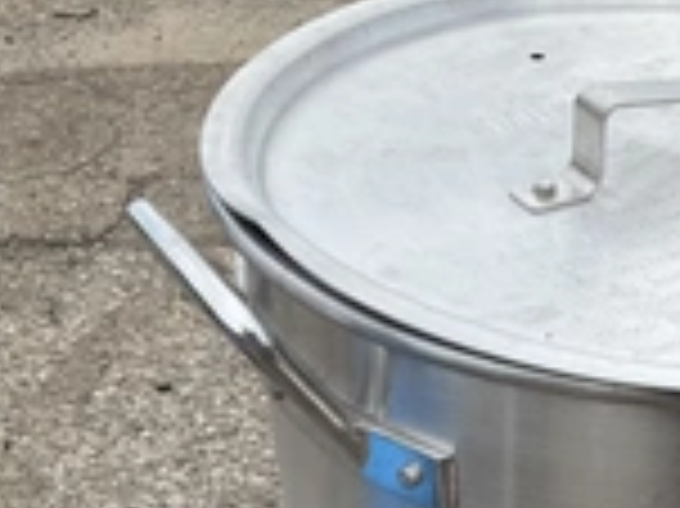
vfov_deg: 18.4
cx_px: 730
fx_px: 1511
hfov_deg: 23.9
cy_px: 566
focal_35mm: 77
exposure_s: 1/1451
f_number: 1.8
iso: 25
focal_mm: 3
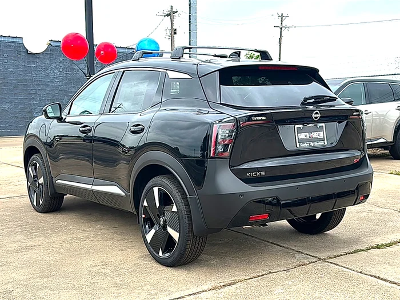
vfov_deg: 38.7
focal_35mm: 37
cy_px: 150
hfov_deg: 50.1
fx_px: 428
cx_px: 200
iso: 80
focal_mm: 6.86
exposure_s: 1/904
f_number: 1.78
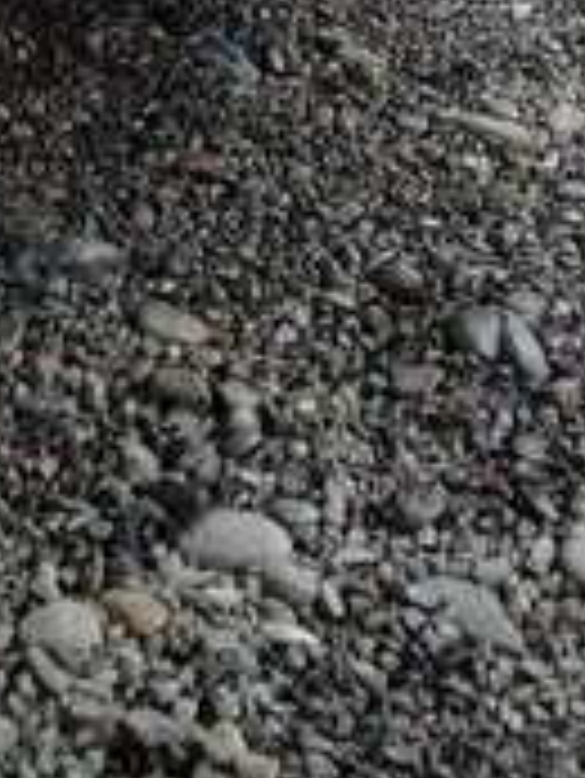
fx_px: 2003
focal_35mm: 89
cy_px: -297
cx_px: -94
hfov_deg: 16.0
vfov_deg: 19.8
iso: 250
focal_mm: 3.3
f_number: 2.2
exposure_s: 1/17
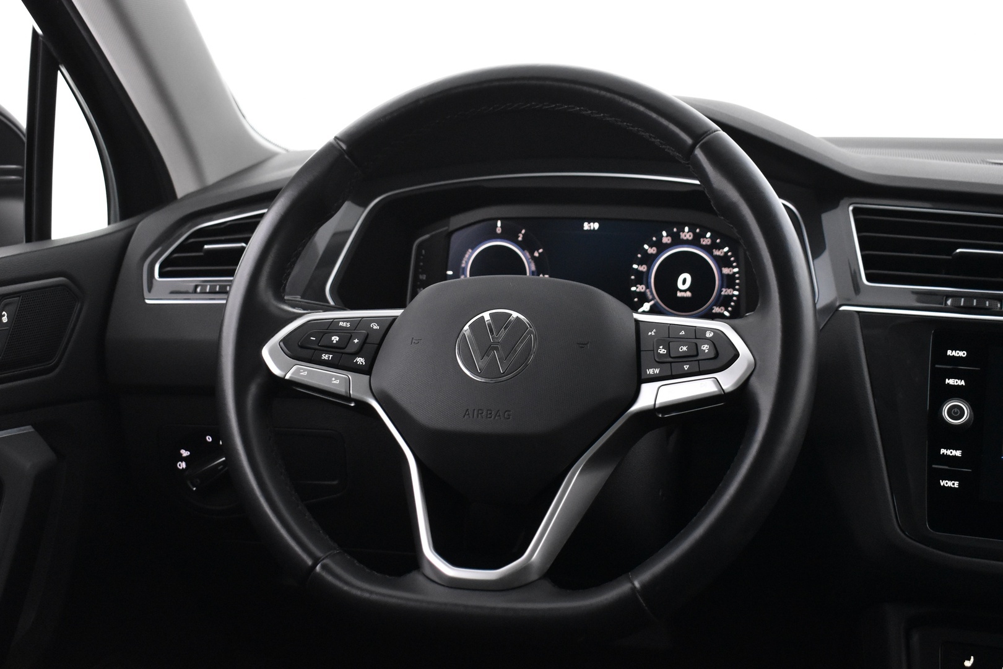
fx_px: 1295
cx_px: 502
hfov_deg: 42.3
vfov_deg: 28.9
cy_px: 334
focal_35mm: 46
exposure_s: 1/25
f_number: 4.2
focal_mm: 31
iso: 3200
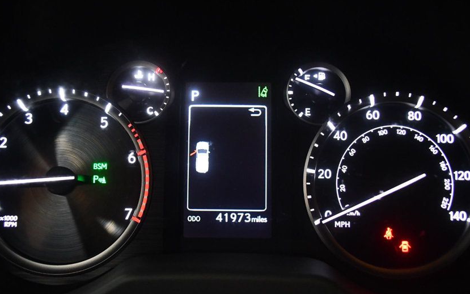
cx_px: 230
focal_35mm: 34
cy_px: 163
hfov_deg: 56.7
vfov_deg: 37.2
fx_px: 435
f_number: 3.5
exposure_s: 1/80
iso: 3200
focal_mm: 18
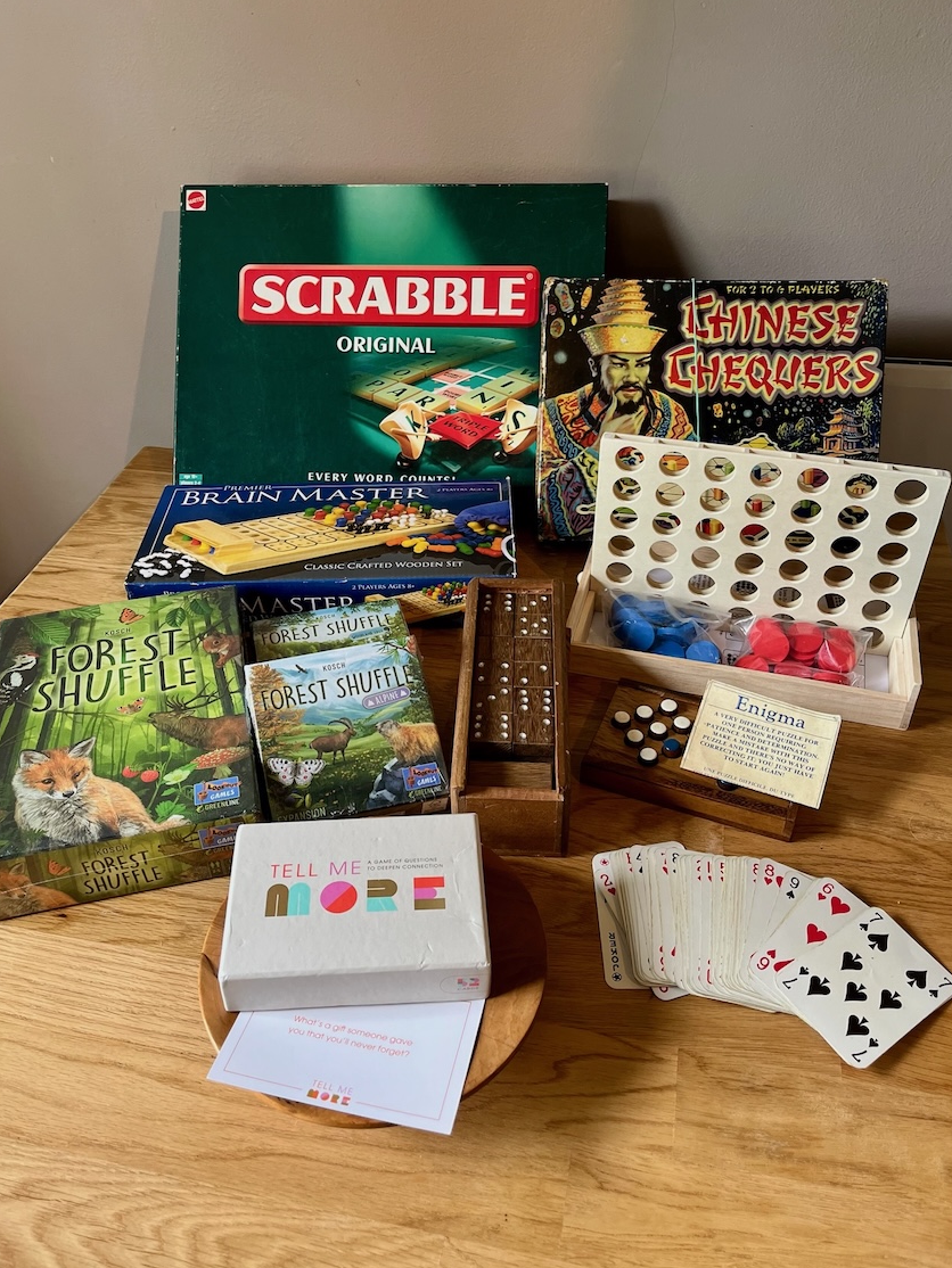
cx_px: 454
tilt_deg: -36.9
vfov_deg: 63.4
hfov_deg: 49.7
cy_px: 609
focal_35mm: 28
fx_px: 1026
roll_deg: +1.3
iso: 125
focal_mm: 5.1
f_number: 1.6
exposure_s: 1/121
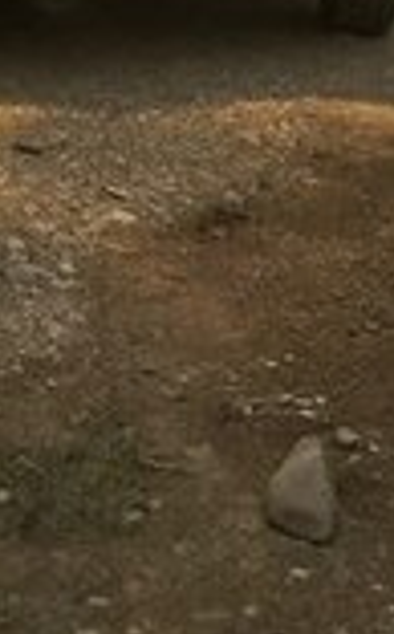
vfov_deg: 20.1
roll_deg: +0.8
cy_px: -93
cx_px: 97
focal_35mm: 98
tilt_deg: -7.3
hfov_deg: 13.3
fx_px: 1690
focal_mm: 4.15
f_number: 2.2
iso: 100
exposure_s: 1/33
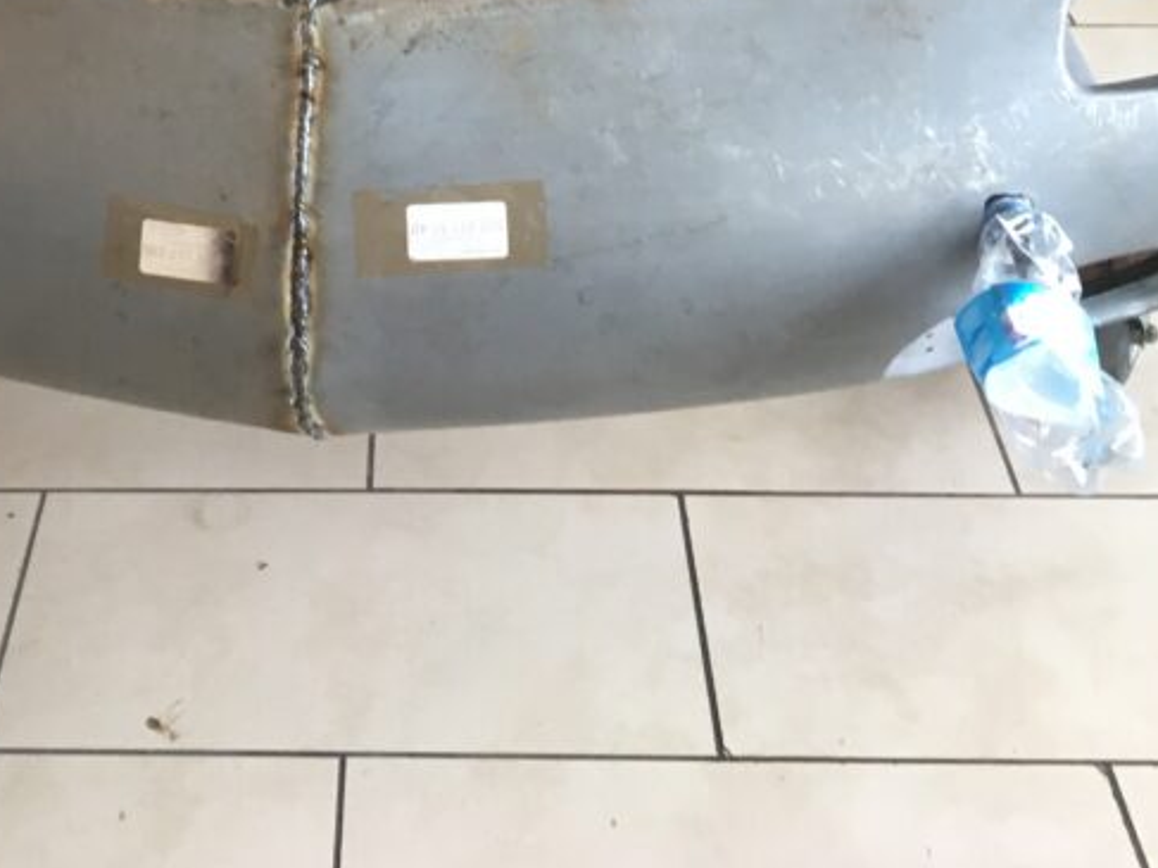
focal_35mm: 61
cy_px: -293
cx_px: 347
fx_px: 2040
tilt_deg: -19.2
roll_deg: +2.6
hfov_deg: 31.3
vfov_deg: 21.5
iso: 100
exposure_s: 1/33
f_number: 2.2
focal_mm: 4.15
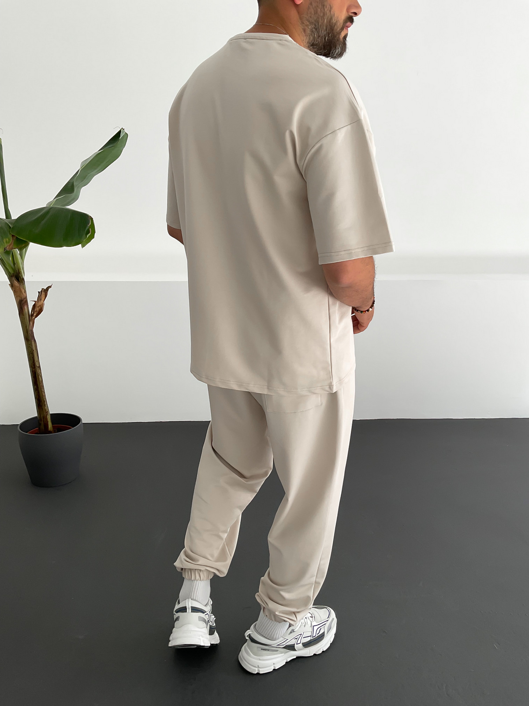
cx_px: 264
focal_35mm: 29
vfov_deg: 61.7
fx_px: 591
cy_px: 353
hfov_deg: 48.2
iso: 16
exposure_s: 1/300
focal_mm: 3
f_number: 1.8
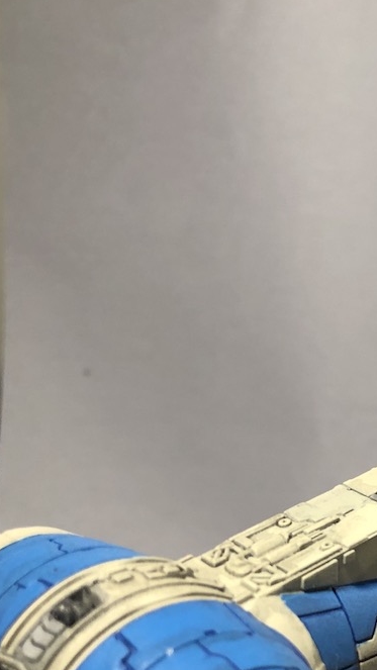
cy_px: 546
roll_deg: -3.4
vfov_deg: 29.8
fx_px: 1226
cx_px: 639
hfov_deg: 15.5
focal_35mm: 69
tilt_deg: -26.2
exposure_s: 1/33
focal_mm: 4
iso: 32
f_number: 1.8
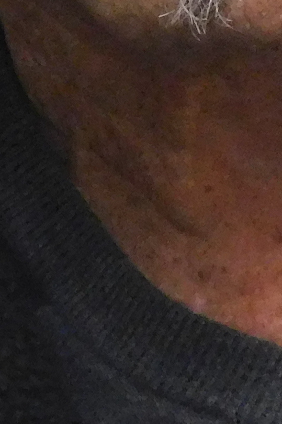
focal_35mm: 539
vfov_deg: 3.8
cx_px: 284
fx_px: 6335
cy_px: -343
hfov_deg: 2.5
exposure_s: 1/30
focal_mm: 16.1
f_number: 4.5
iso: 800
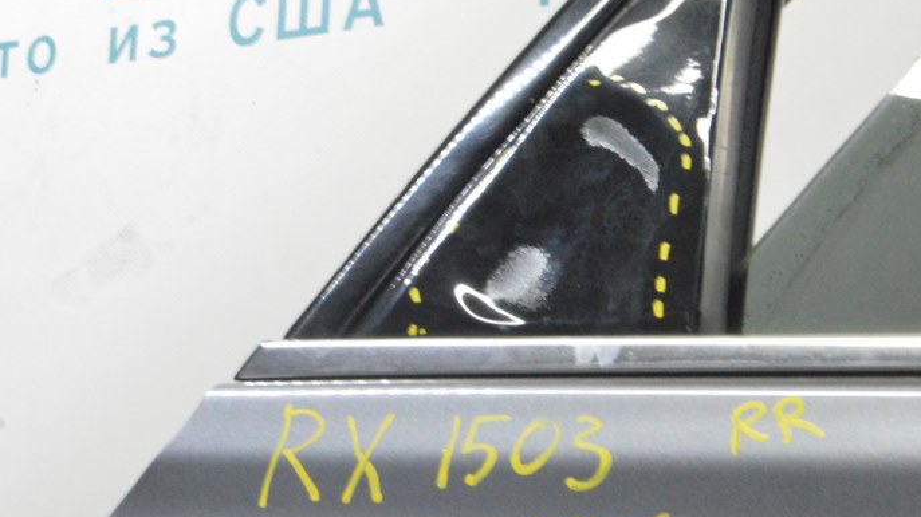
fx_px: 3144
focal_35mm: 129
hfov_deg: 16.6
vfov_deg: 9.4
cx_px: 611
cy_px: 148
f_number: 20
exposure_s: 1/15
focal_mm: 55
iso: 6400
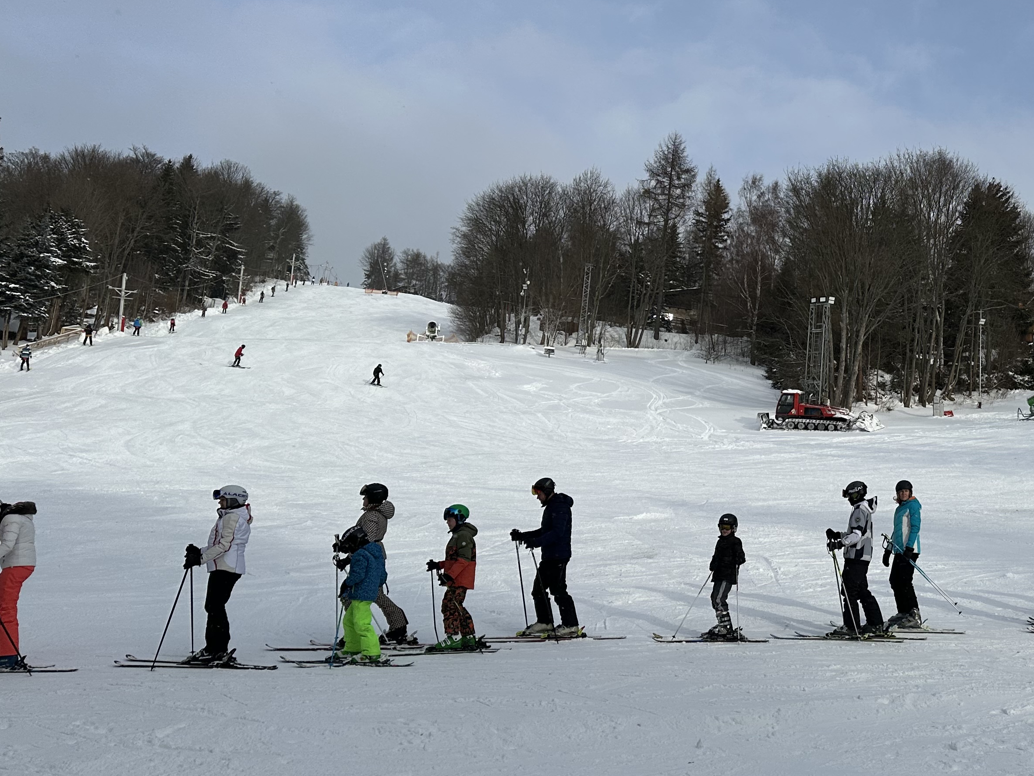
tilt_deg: +12.3
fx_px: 1225
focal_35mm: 41
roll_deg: -2.6
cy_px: 348
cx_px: 860
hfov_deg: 43.2
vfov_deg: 35.1
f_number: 1.78
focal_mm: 6.86
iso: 80
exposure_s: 1/5263
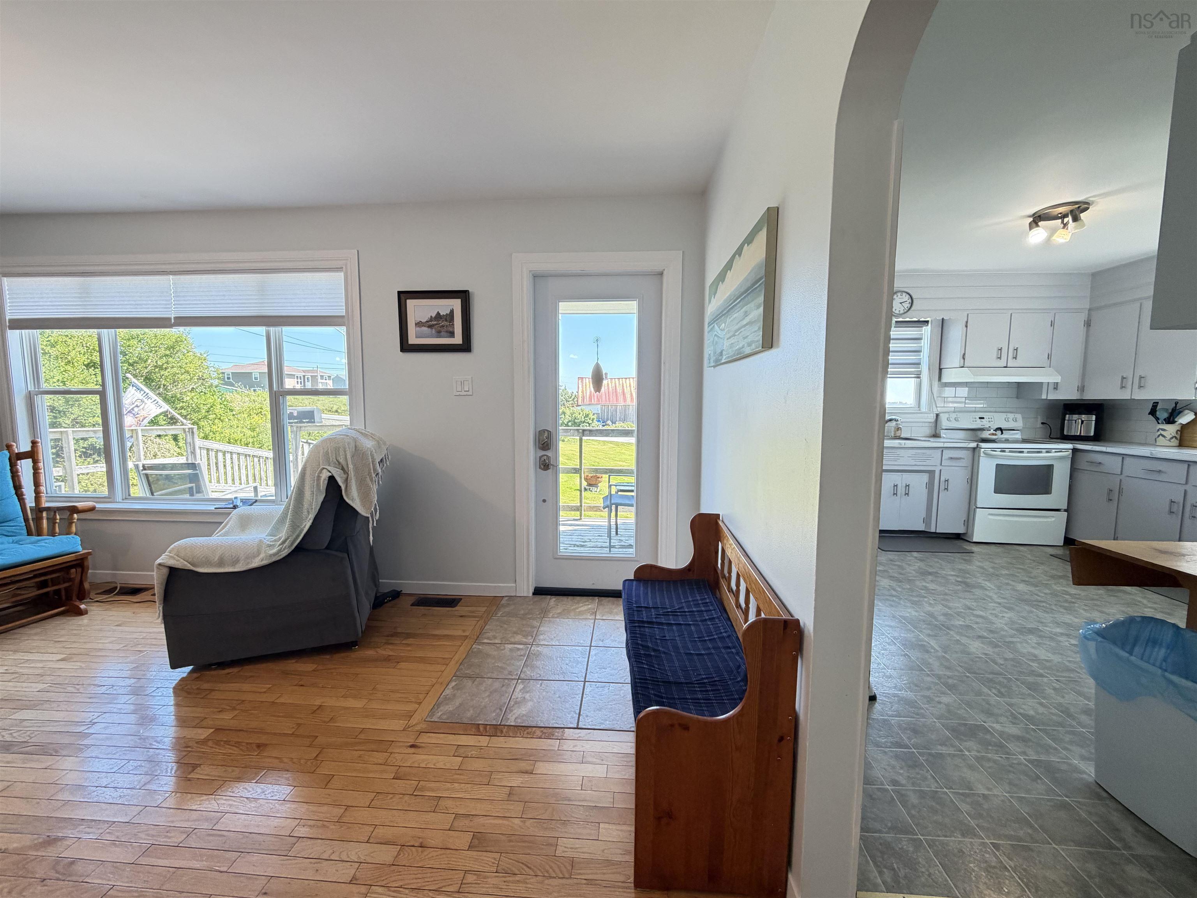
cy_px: 449
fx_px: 484
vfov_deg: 85.7
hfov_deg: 102.1
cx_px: 598
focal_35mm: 14
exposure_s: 1/120
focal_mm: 2.22
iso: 200
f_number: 2.2
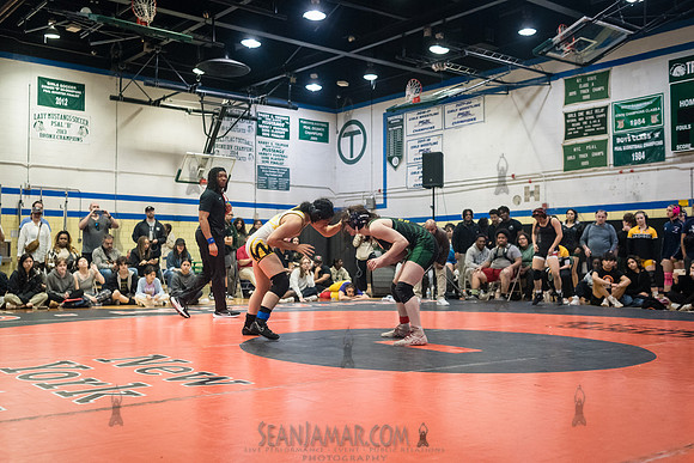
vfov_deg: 35.1
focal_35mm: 38
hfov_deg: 50.8
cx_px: 331
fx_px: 731
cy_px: 232
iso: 6400
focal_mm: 35
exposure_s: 1/400
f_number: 3.5
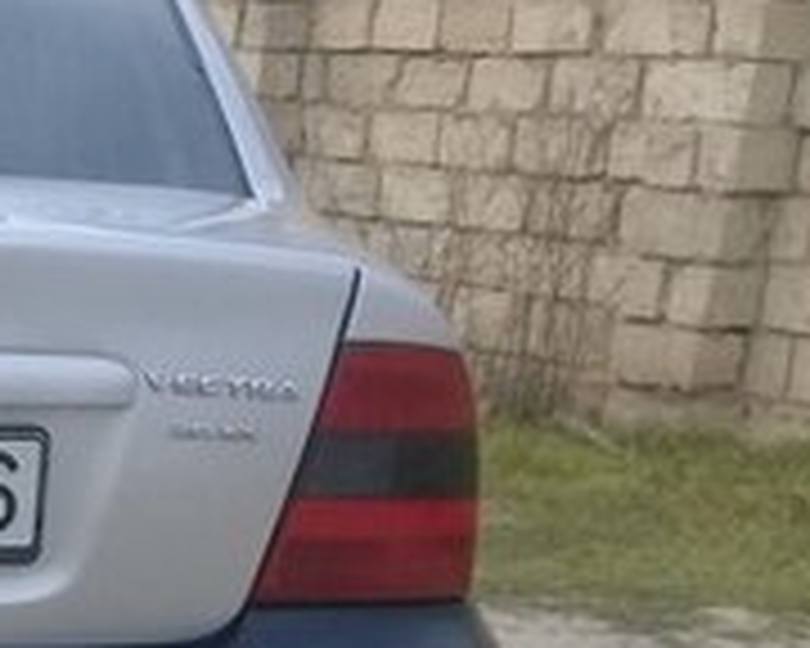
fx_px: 2661
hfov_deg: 16.0
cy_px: 893
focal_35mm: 111
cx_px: -374
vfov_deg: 13.3
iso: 50
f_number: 2.2
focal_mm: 3.3
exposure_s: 1/185
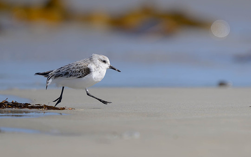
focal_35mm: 1167
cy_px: 84
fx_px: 7985
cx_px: 162
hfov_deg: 1.8
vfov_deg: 1.1
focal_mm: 560
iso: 200
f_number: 4
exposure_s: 1/3200
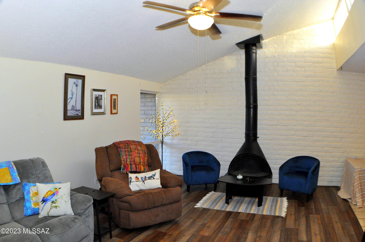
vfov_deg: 38.3
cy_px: 121
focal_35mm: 34
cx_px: 182
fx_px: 349
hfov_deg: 55.2
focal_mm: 23
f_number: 7.1
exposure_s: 1/60
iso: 1600
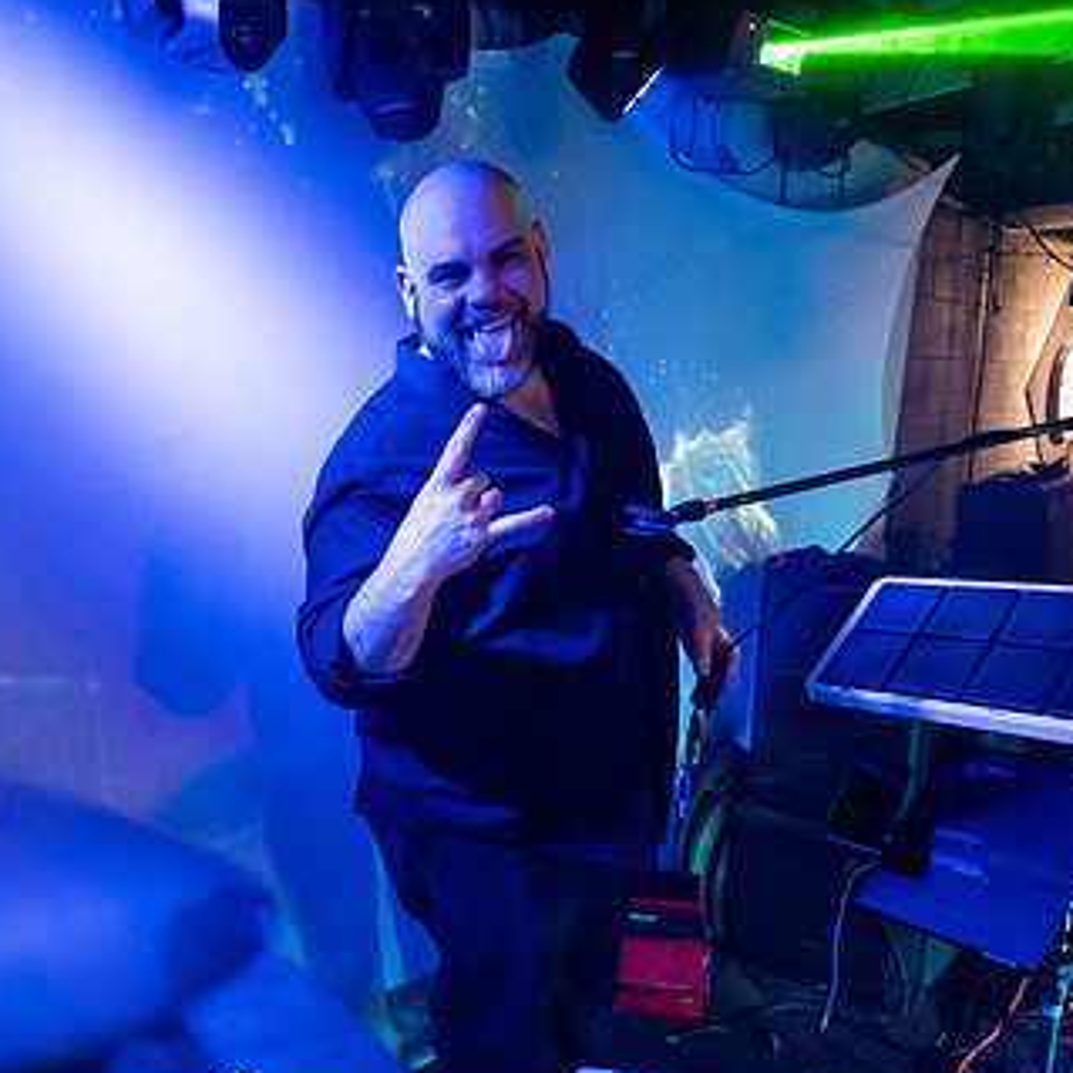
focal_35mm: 25
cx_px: 310
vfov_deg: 62.6
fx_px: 877
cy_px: 615
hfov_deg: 60.5
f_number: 2.8
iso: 2500
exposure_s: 1/250
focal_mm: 14
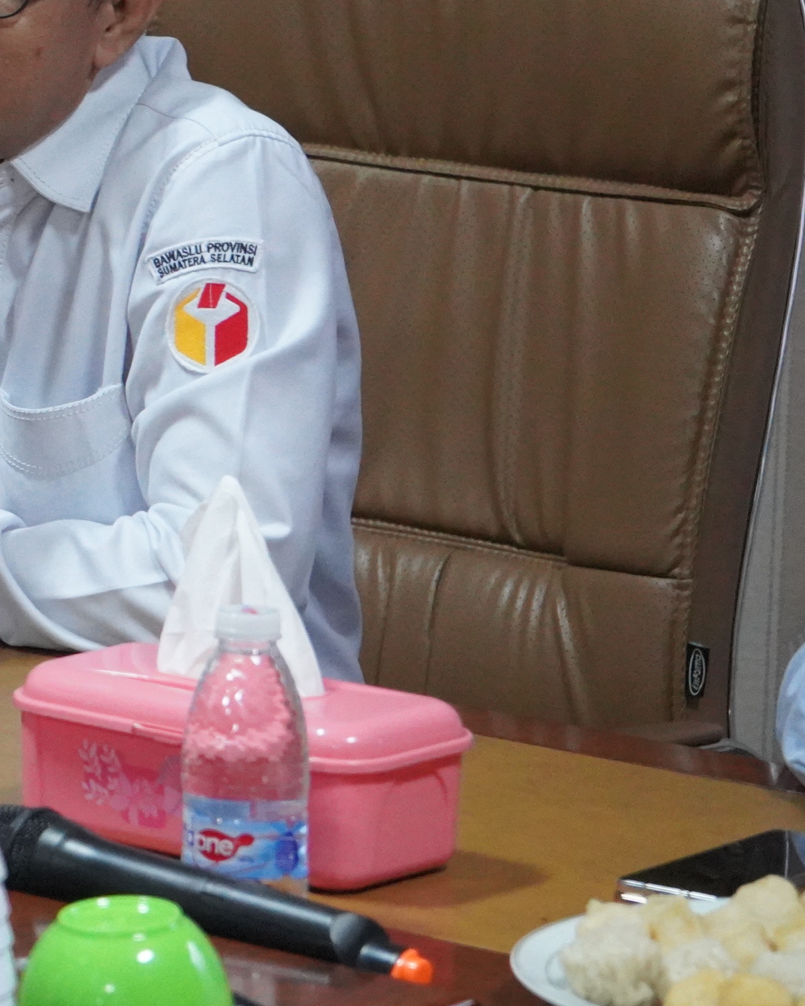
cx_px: -415
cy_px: 244
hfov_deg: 8.8
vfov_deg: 11.3
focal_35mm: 171
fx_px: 5092
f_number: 5.6
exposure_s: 1/100
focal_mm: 70
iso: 12800
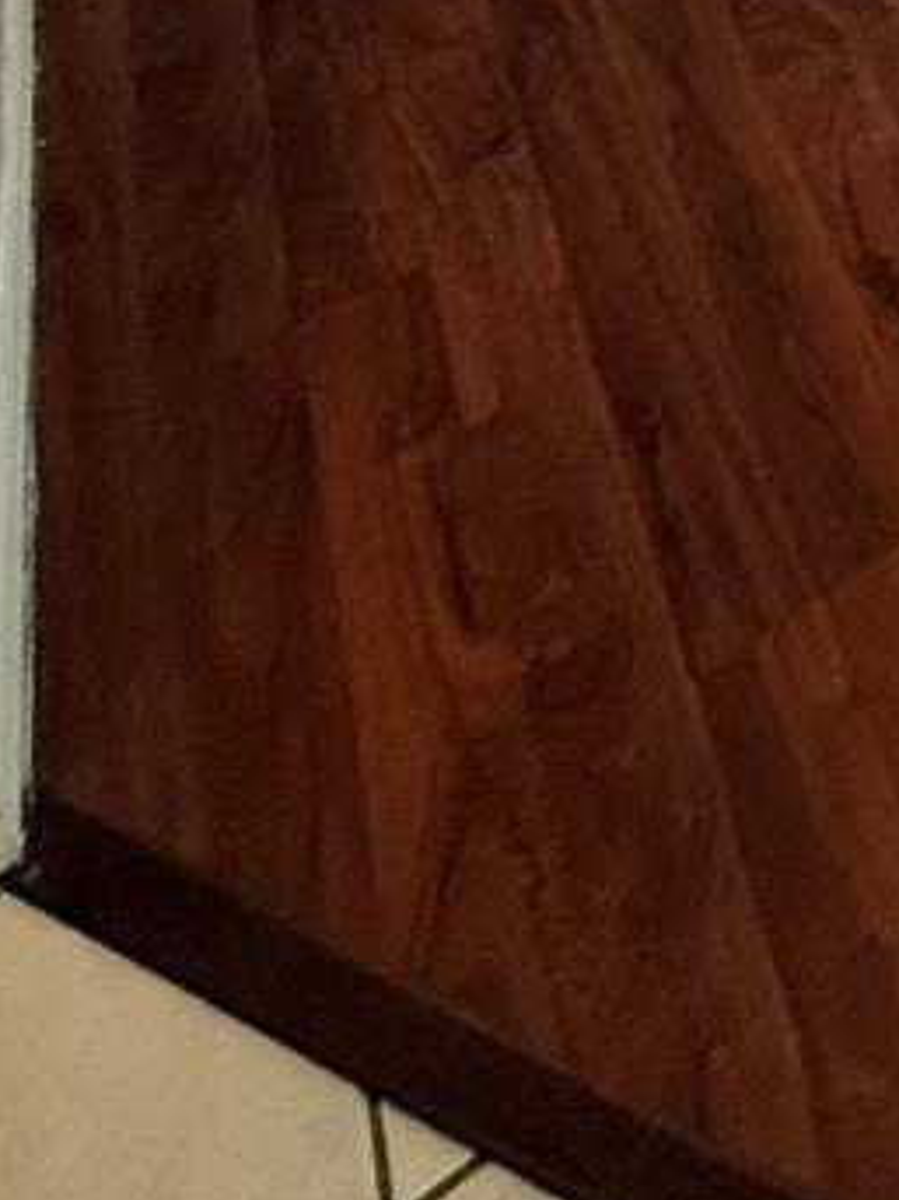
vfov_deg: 24.4
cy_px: -801
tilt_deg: -18.6
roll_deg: -5.6
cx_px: 1480
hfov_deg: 22.2
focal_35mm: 49
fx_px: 1698
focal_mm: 2.22
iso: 250
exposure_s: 1/60
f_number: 2.2
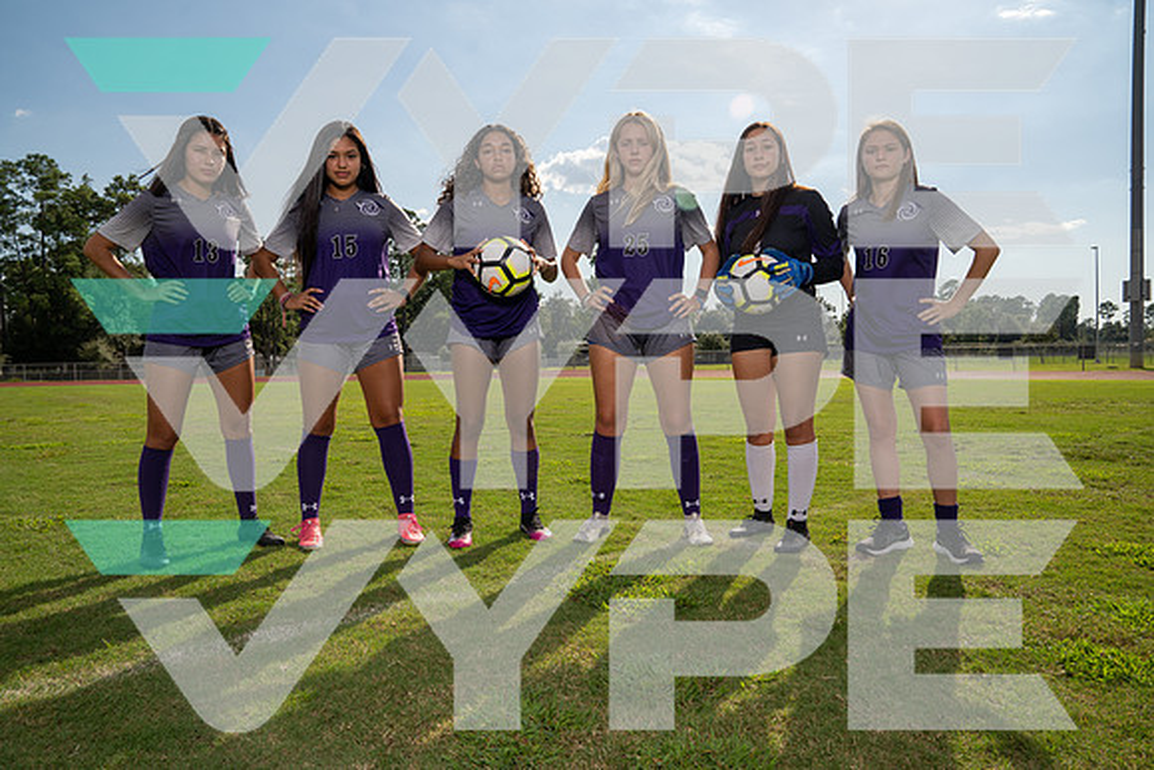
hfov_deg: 73.7
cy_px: 385
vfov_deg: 53.2
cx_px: 577
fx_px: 769
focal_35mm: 24
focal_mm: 24
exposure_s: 1/640
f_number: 8
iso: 250
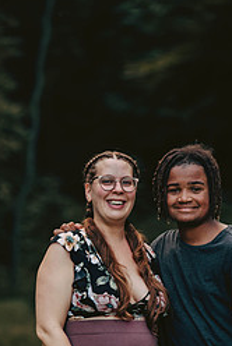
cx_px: 147
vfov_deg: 7.1
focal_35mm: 290
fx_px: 2795
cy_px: 275
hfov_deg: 4.8
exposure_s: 1/125
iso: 250
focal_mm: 160
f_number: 3.5
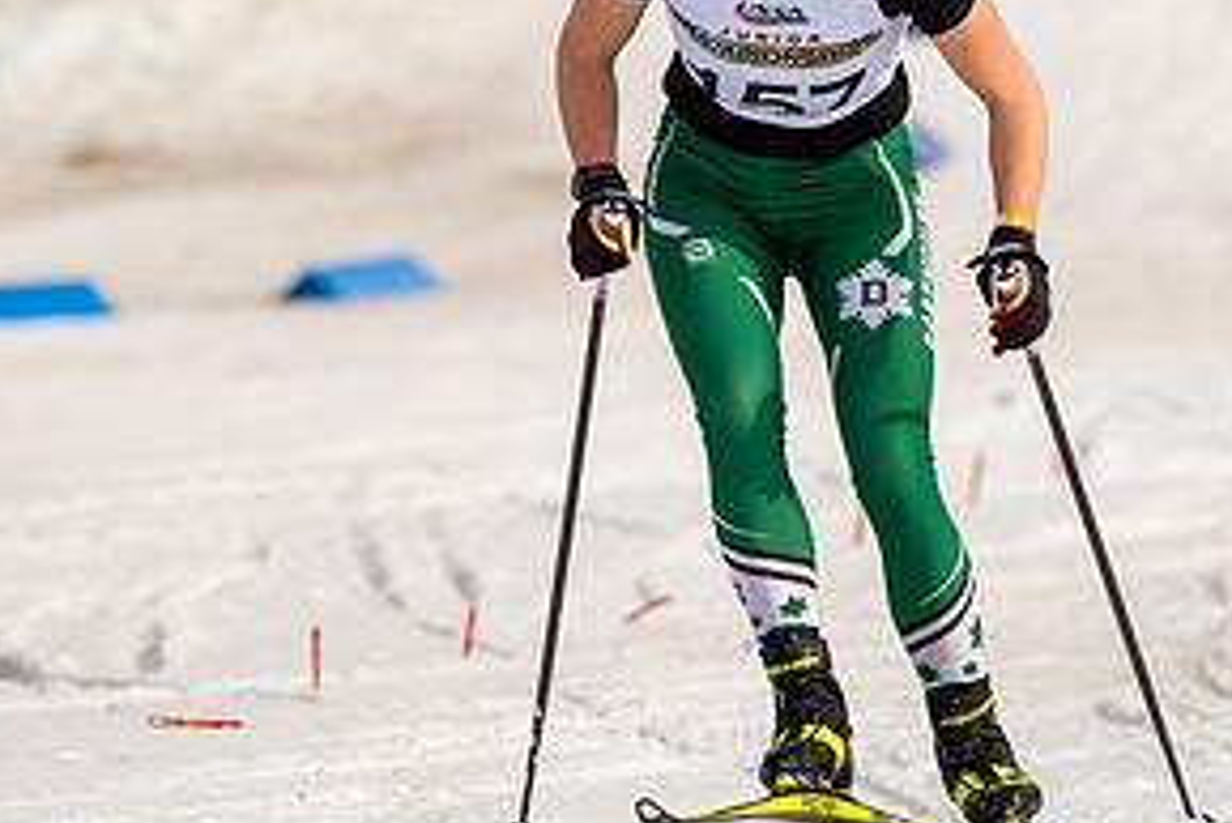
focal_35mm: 904
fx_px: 30951
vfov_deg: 1.5
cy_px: 198
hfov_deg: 2.3
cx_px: 605
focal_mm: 300
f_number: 4.5
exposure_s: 1/3200
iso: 400
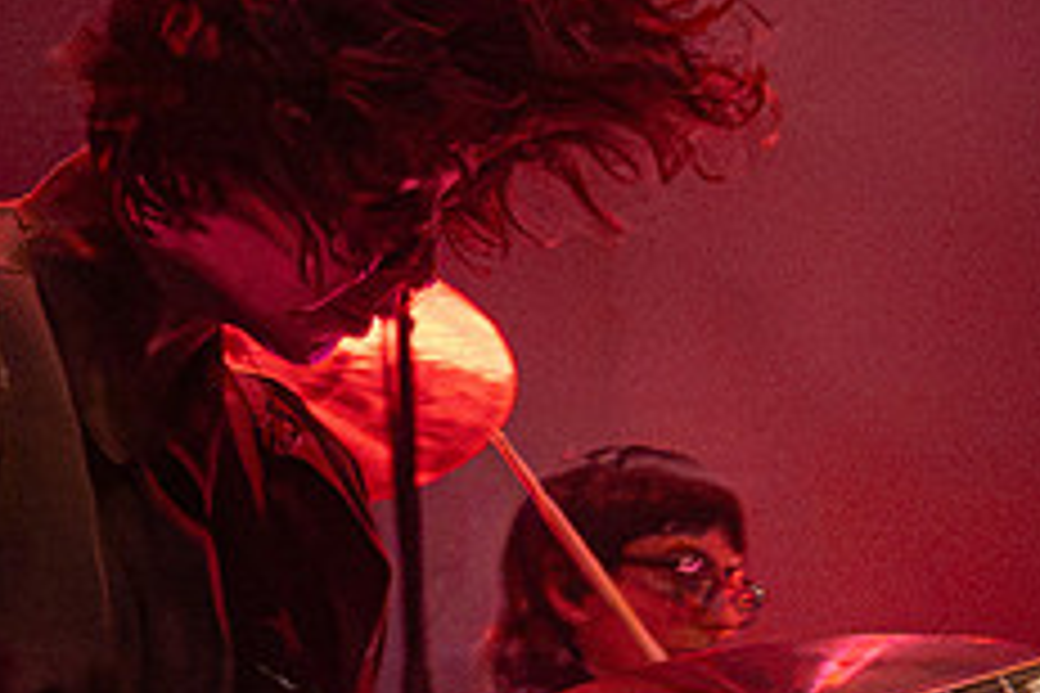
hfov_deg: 6.1
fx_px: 9764
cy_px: 208
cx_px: 1117
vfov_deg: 4.1
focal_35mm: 338
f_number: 4
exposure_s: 1/320
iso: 6400
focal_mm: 31.46
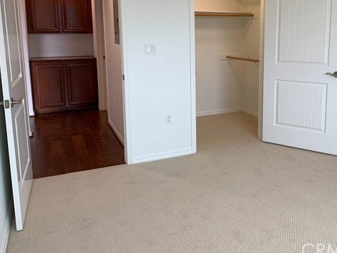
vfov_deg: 40.4
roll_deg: -2.3
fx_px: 341
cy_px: 90
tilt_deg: -10.4
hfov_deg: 51.9
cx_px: 217
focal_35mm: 35
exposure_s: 1/120
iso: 50
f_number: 1.8
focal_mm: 4.25
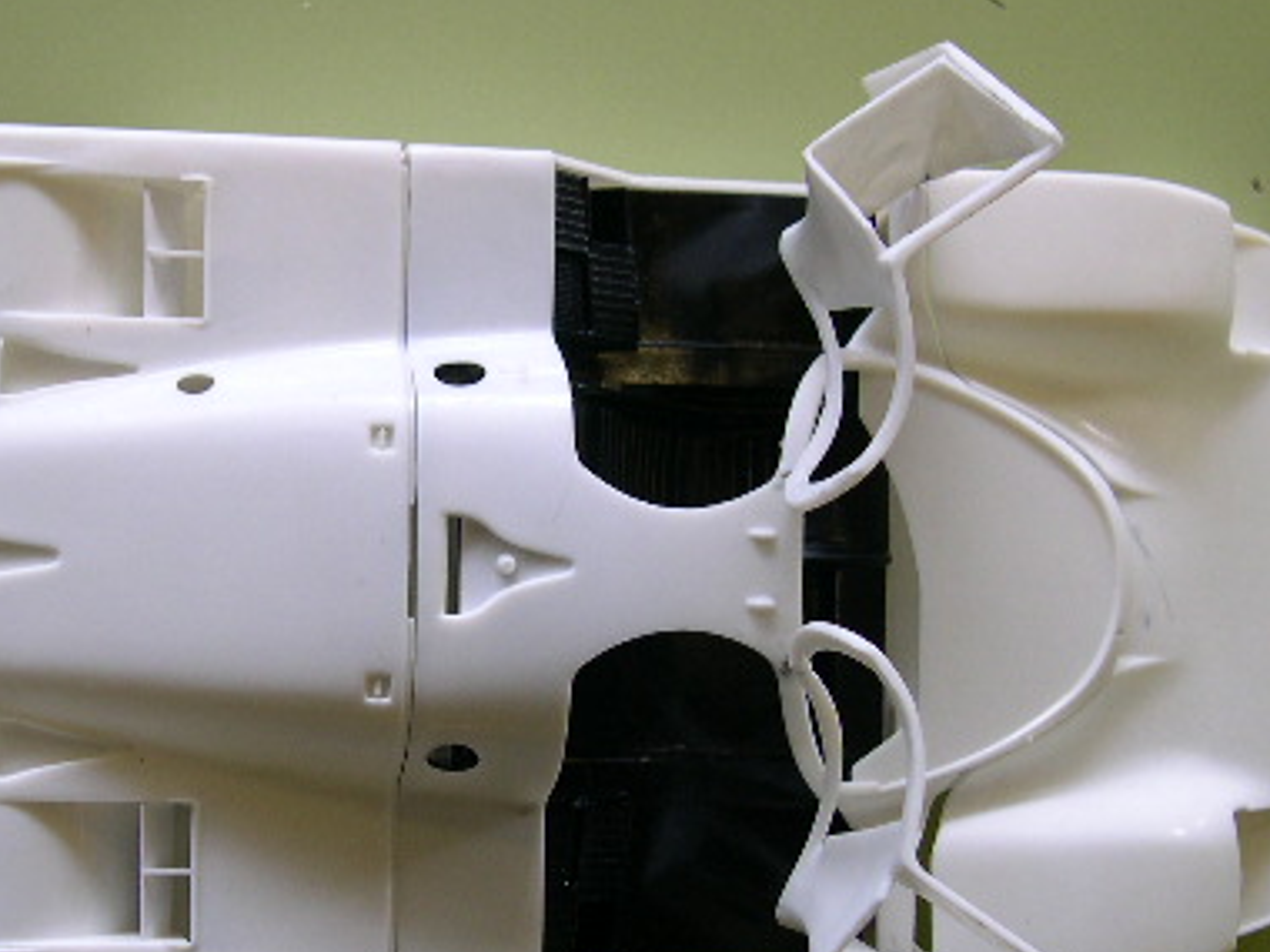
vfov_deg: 22.9
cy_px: 598
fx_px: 2348
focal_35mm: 64
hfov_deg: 29.9
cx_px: 364
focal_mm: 8
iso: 100
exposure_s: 1/37.2
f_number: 2.8
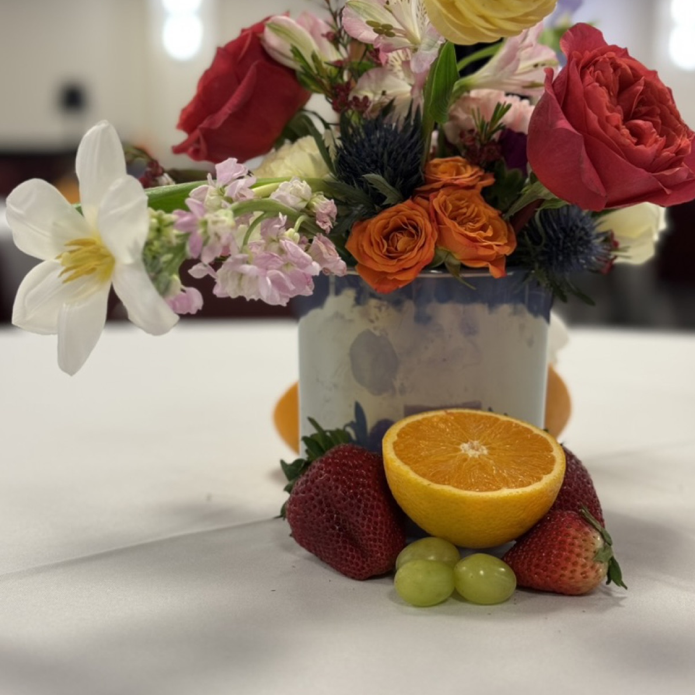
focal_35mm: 57
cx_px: 348
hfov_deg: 30.0
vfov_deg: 30.0
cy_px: 295
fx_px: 1295
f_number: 1.78
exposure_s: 1/60
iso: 125
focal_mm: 6.76
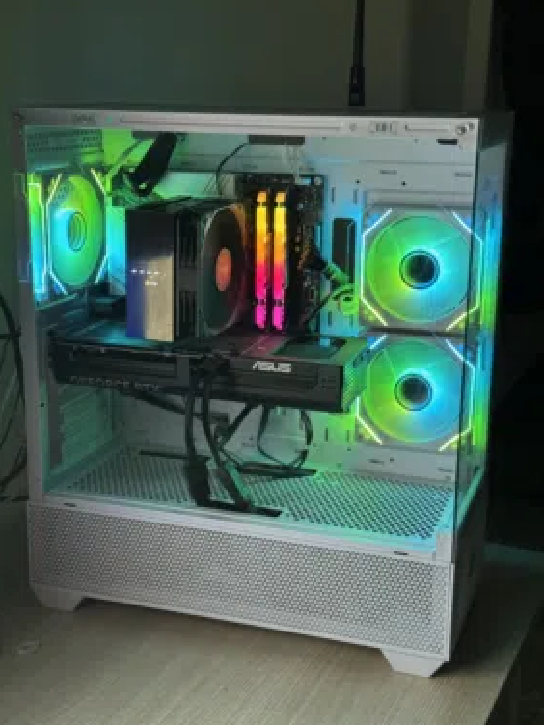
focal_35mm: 51
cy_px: 368
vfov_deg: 37.5
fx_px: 1069
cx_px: 278
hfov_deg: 28.6
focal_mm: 6.76
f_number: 1.78
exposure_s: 1/30
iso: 640
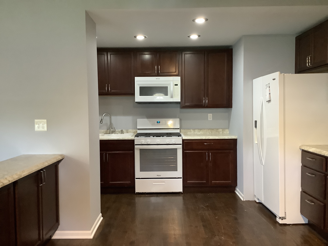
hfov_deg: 58.4
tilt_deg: -5.2
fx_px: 294
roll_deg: +0.0
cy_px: 123
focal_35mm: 31
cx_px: 164
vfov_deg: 45.4
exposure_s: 1/30
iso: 400
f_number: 2.4
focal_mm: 3.3
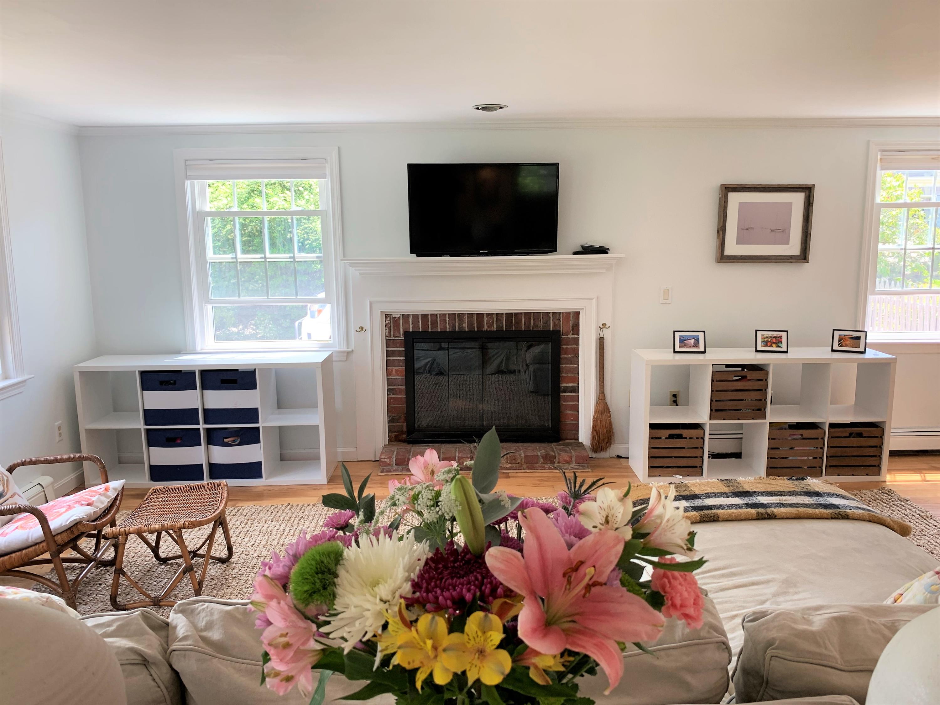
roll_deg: -0.5
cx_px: 470
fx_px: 706
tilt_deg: -7.4
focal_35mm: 26
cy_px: 352
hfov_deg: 67.3
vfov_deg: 53.1
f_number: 1.8
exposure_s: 1/120
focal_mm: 4.25
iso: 40
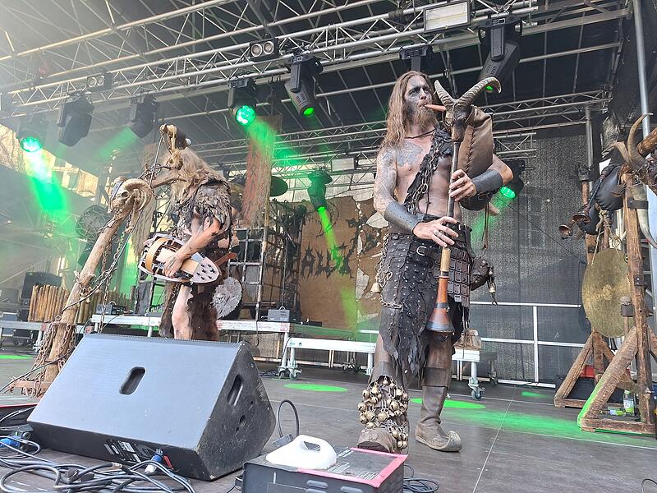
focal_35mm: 23
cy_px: 246
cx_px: 328
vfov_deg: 58.9
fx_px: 437
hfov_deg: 73.9
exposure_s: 1/100
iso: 80
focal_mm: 5.54
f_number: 1.8
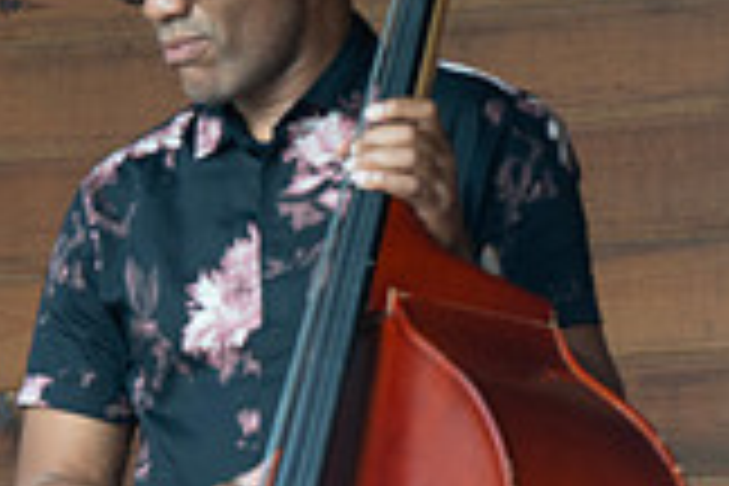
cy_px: 747
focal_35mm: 626
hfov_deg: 3.3
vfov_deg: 2.2
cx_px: 58
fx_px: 12676
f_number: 5.6
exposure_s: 1/125
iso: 800
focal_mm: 150
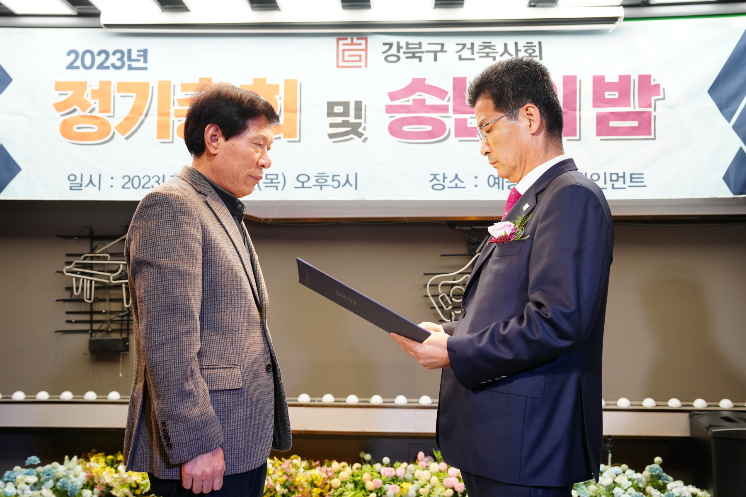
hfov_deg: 55.8
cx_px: 373
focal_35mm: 34
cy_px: 248
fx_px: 705
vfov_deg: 38.9
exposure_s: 1/160
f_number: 4.5
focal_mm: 34
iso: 1000
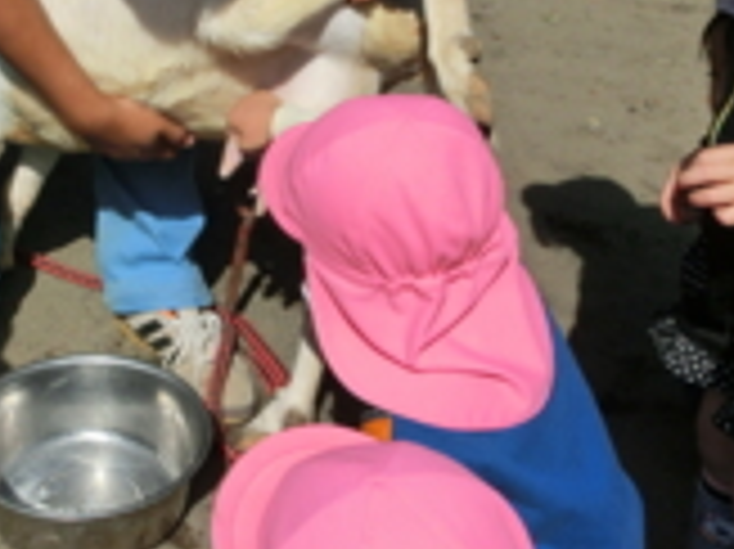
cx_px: 221
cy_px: 180
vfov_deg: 24.7
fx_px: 1250
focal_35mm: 59
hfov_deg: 32.3
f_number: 7.9
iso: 80
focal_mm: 4.24
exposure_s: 1/400
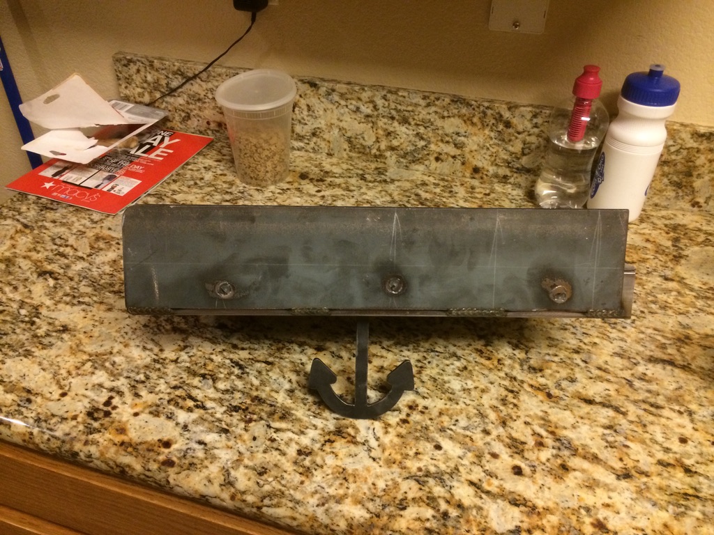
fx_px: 619
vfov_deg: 46.8
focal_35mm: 30
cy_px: 268
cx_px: 357
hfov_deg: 60.0
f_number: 2.2
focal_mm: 4.12
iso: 320
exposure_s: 1/30
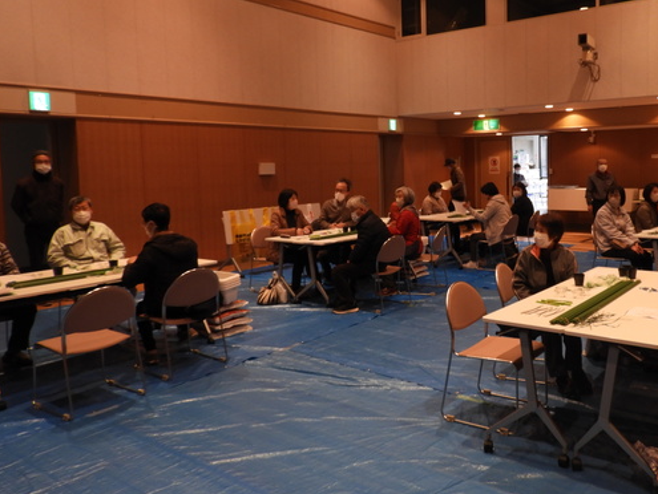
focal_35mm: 31
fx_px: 590
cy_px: 211
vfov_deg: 45.4
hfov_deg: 57.4
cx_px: 423
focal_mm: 4.3
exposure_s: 1/30
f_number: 3.3
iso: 160
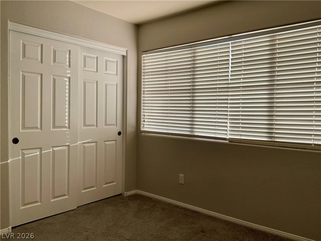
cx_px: 160
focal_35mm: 29
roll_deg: -1.1
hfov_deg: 61.7
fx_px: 269
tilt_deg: -2.7
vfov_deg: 48.2
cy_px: 120
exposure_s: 1/60
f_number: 1.8
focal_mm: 3
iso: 40
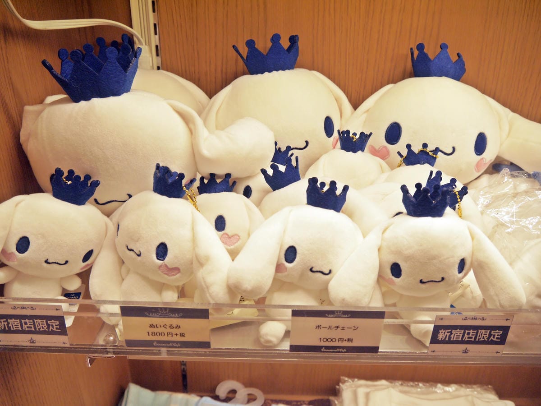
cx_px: 270
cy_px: 203
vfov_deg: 49.7
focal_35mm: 28
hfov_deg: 63.4
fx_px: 438
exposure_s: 1/160
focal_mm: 14
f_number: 4
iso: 160
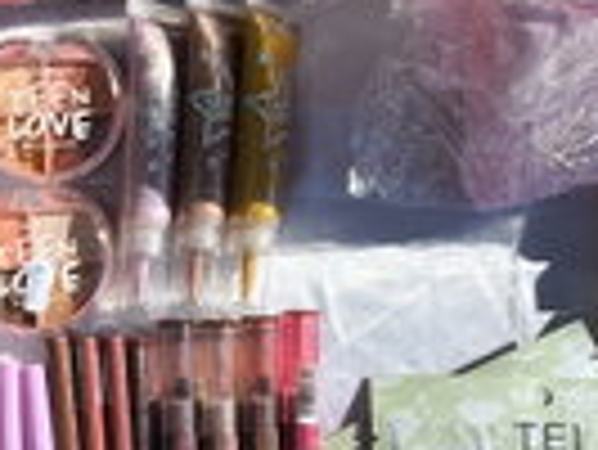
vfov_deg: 19.7
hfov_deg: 25.3
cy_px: 225
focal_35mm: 75
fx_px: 1297
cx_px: 76
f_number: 1.7
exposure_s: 1/2162
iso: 50
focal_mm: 4.71
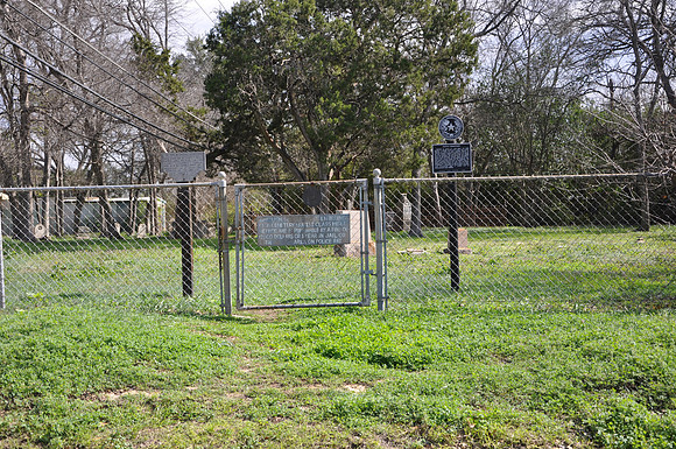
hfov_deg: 38.9
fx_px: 956
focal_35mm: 51
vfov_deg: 26.4
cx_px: 338
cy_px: 224
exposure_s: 1/125
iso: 200
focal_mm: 34
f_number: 5.6
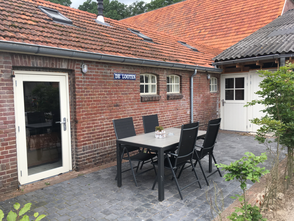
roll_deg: +0.5
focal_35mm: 29
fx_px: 246
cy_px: 110
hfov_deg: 61.7
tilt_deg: -5.9
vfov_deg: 48.2
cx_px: 147
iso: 25
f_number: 2.2
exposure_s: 1/203
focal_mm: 4.15
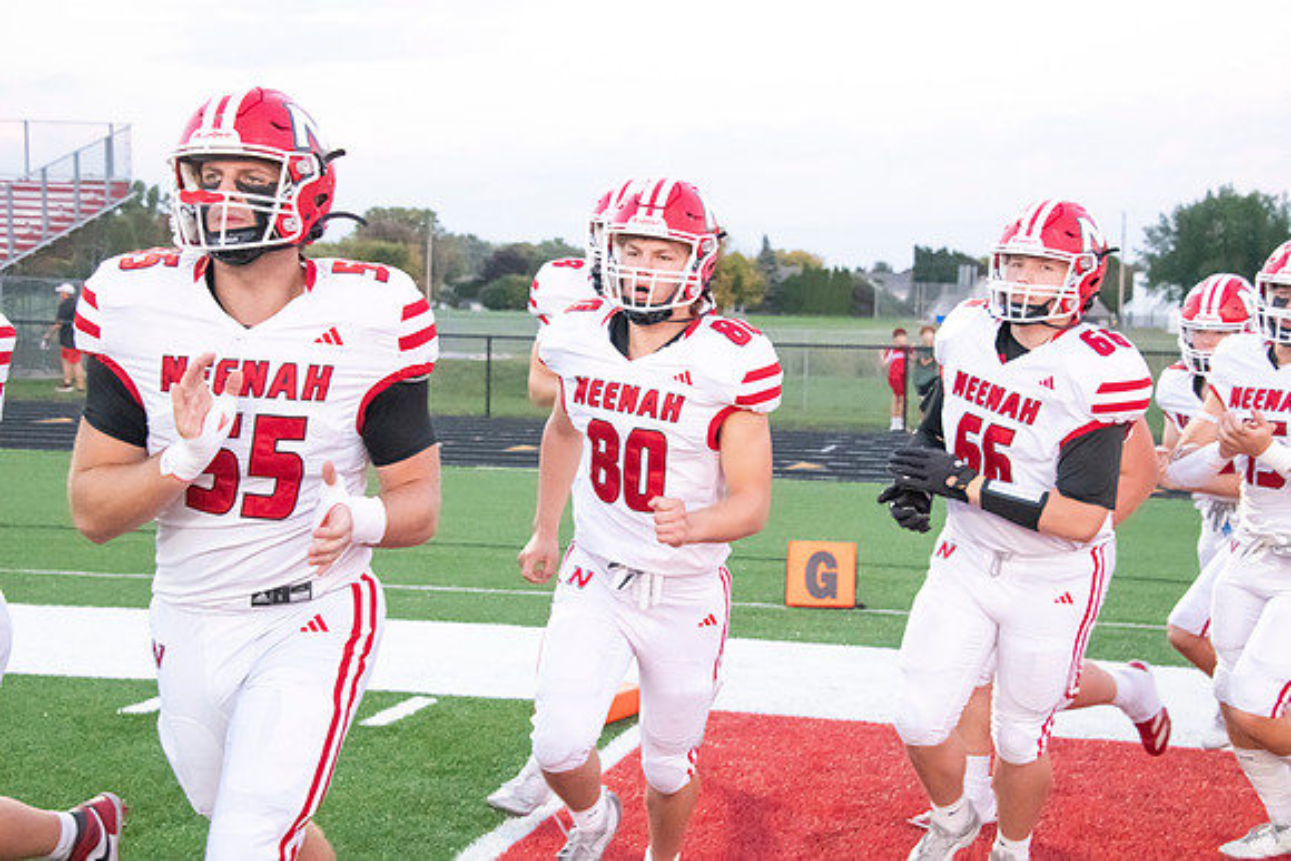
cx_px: 646
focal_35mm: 62
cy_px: 430
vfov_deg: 21.9
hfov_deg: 32.4
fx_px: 2224
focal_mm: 62
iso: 10000
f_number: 7.1
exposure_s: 1/640
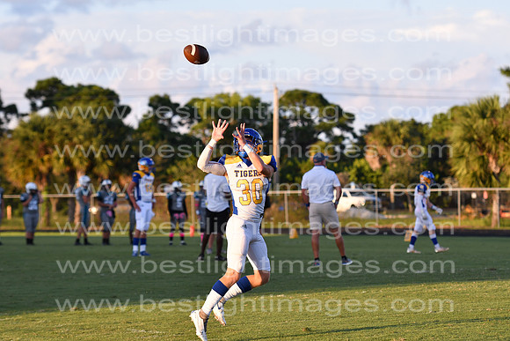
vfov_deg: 7.6
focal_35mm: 180
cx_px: 255
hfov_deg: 11.4
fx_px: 2550
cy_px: 170
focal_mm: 120
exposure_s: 1/2000
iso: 400
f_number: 4
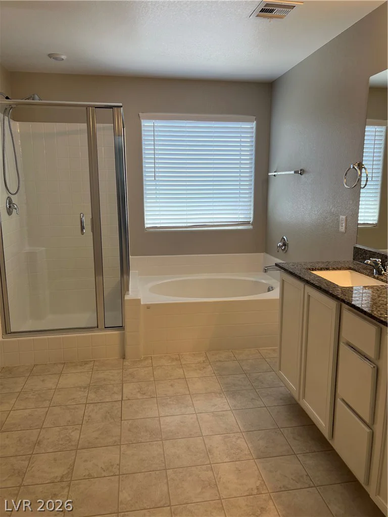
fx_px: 389
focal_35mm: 26
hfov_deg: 53.1
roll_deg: -2.4
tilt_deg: -12.2
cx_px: 194
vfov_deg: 67.3
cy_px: 258
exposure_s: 1/138
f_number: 1.5
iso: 40
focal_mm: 5.7
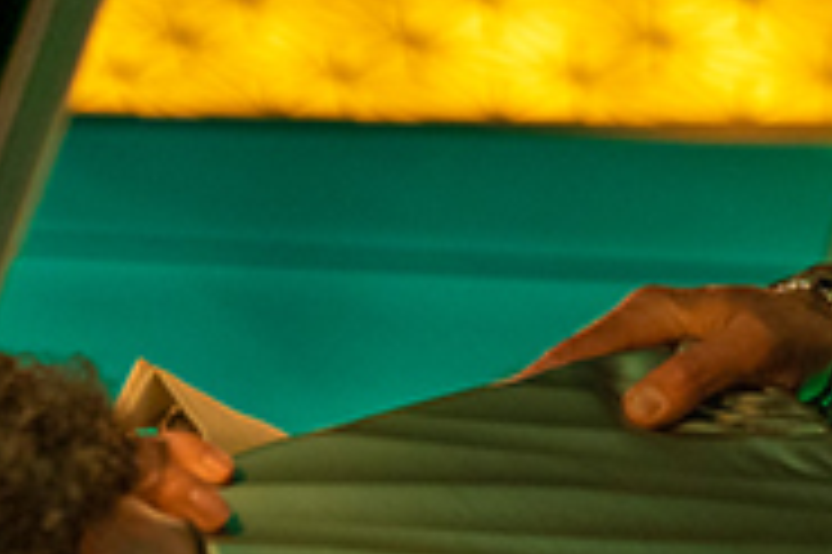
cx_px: 913
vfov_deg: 7.5
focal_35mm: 182
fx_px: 4202
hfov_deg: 11.2
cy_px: 417
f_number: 2.8
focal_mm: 58
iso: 3200
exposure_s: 1/400
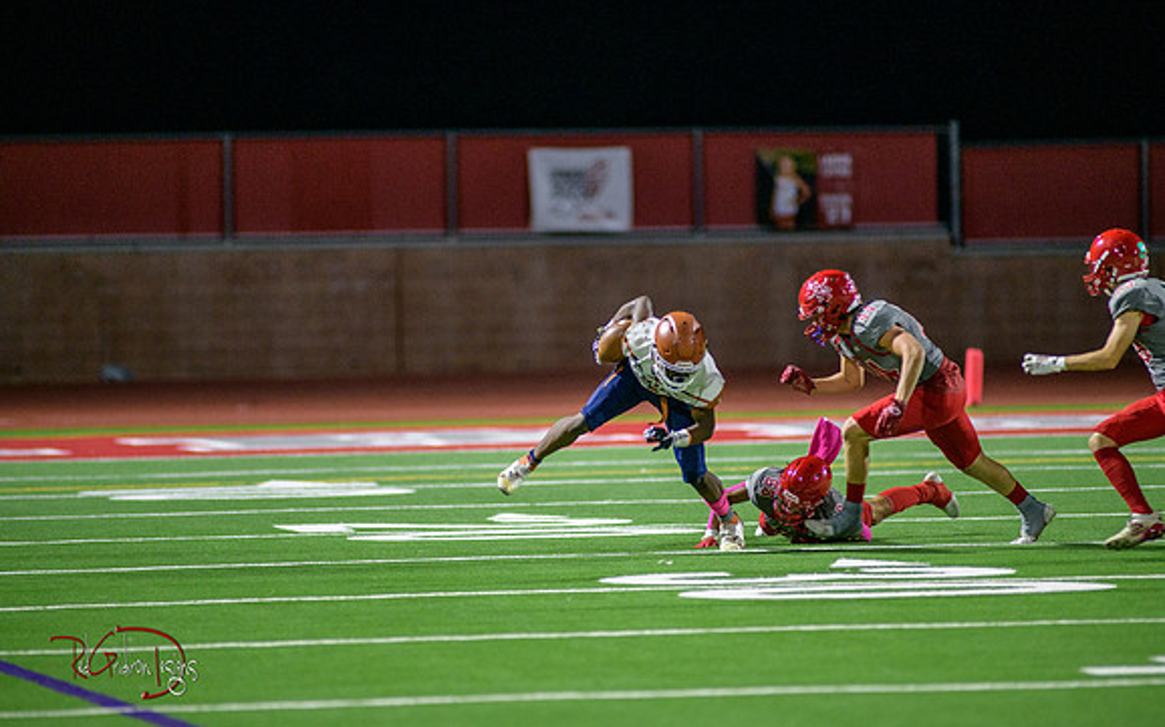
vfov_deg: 4.3
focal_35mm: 307
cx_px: 582
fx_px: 9745
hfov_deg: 6.8
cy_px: 372
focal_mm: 300
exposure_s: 1/500
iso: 2000
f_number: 2.8
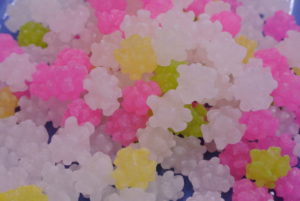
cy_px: 100
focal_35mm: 81
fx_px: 676
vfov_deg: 16.9
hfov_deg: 25.0
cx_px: 150
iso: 160
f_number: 9
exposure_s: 1/15
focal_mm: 30
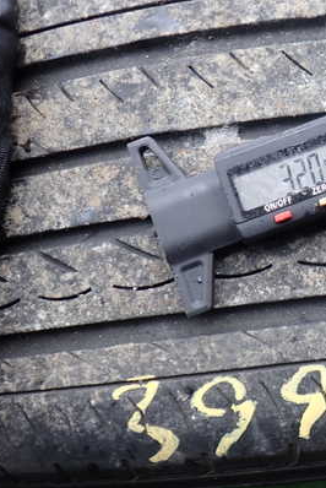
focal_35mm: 47
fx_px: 637
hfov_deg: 27.0
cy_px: 246
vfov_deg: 41.9
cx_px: 330
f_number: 2.3
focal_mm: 5.4
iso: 100
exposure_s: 1/125
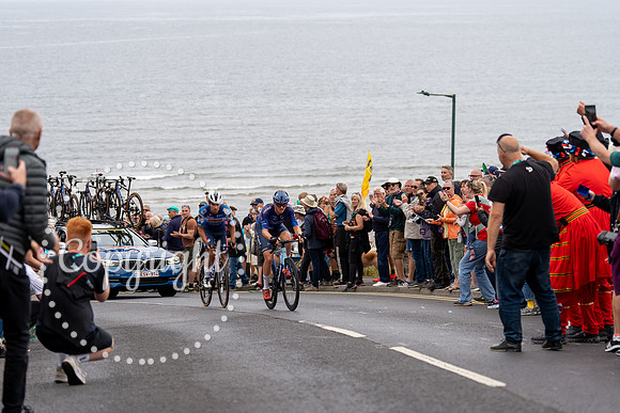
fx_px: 1723
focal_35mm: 100
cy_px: 206
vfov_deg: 13.7
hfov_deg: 20.4
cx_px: 310
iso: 320
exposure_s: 1/1000
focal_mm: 100
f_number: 3.5
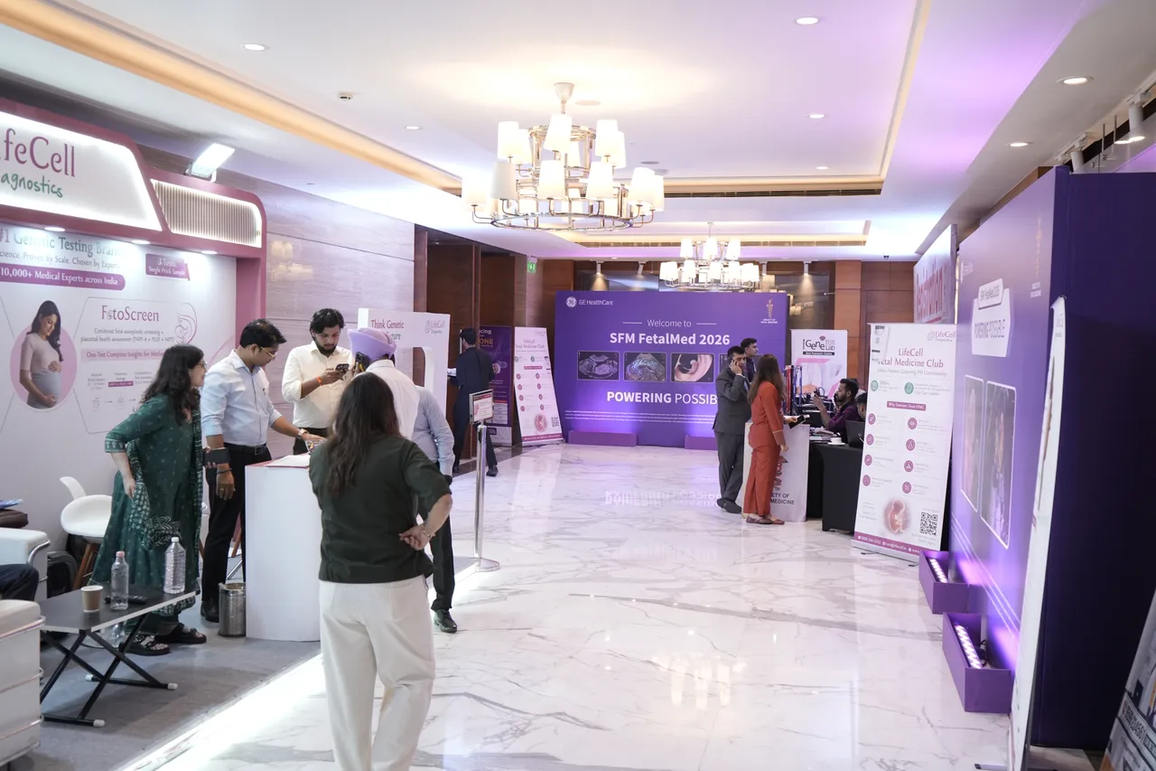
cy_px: 386
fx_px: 1027
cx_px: 578
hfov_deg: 58.7
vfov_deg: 41.1
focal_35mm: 32
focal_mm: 32
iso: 1600
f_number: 4
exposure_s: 1/160
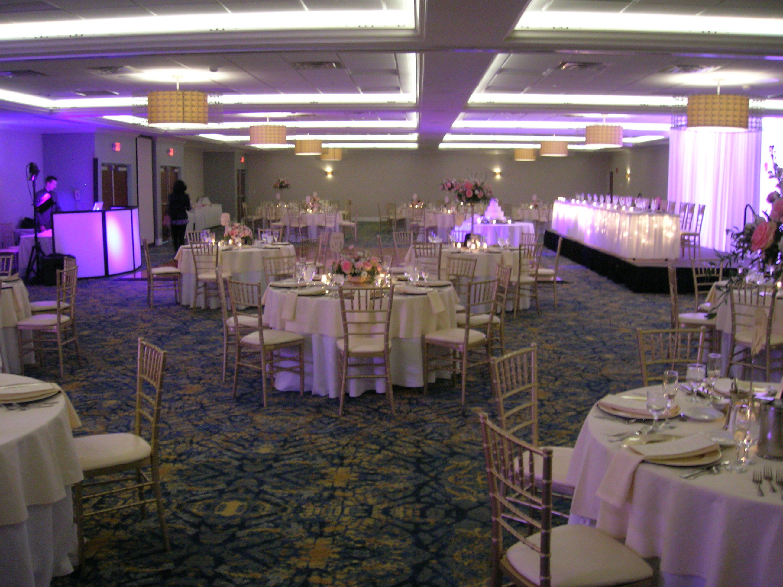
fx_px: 769
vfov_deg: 41.8
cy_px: 294
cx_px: 392
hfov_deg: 54.0
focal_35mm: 34
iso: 200
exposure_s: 1/3
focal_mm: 5.7
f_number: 2.9
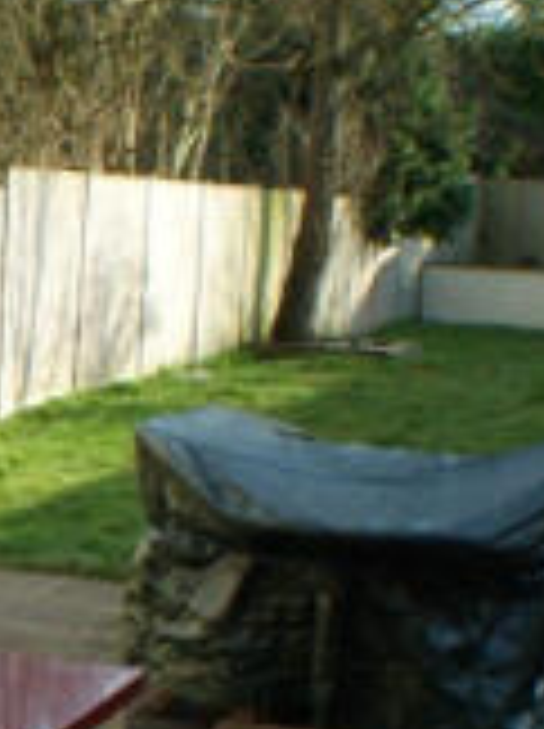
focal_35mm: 117
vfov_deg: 16.6
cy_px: 662
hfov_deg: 11.0
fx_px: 2458
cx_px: -692
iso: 100
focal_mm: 20
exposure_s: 1/60
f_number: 8
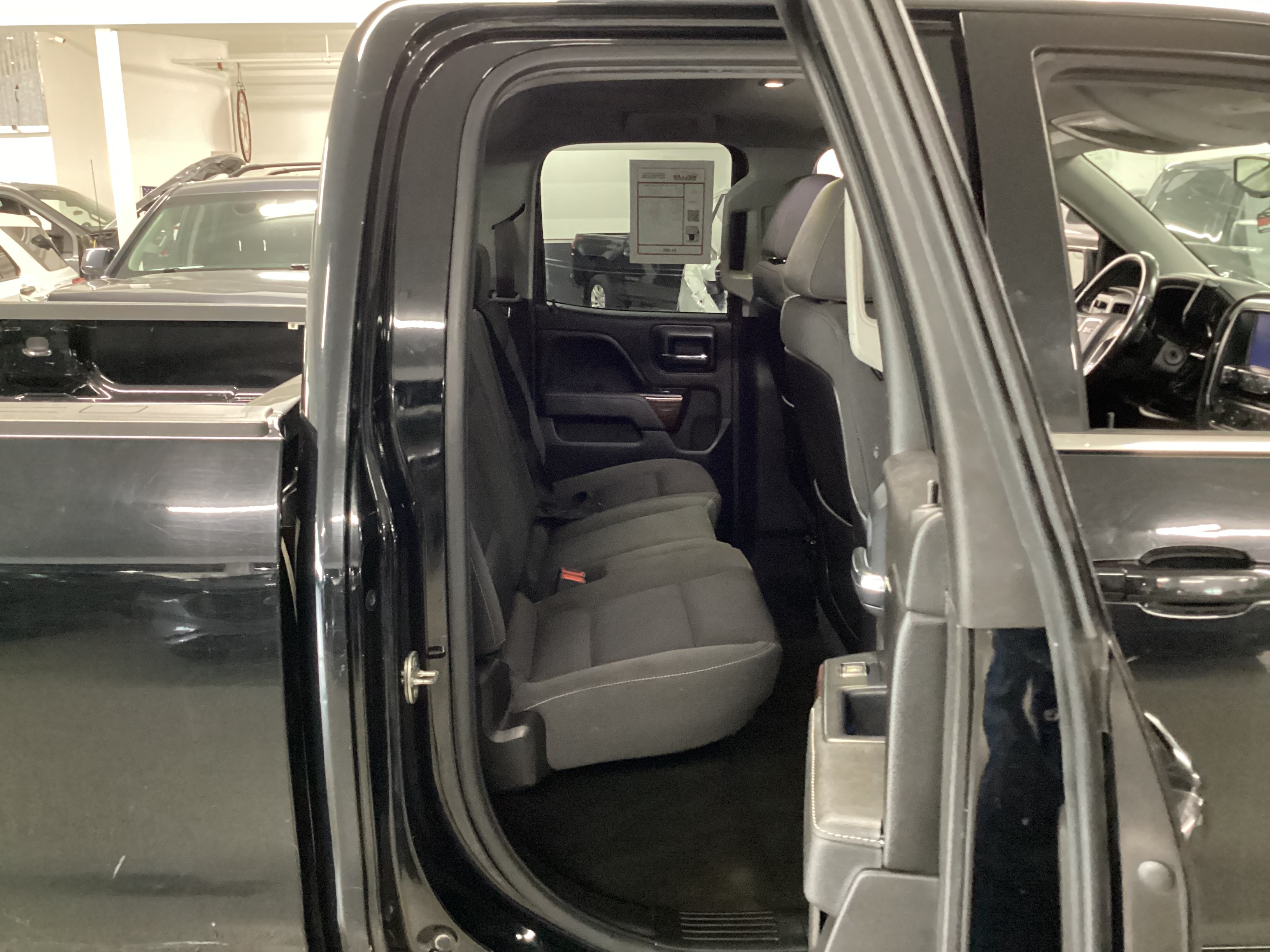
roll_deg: +0.9
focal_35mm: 31
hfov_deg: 58.4
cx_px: 635
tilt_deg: -14.4
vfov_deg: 45.4
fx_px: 1137
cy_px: 476
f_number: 2.4
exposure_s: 1/24
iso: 800
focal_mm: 3.3
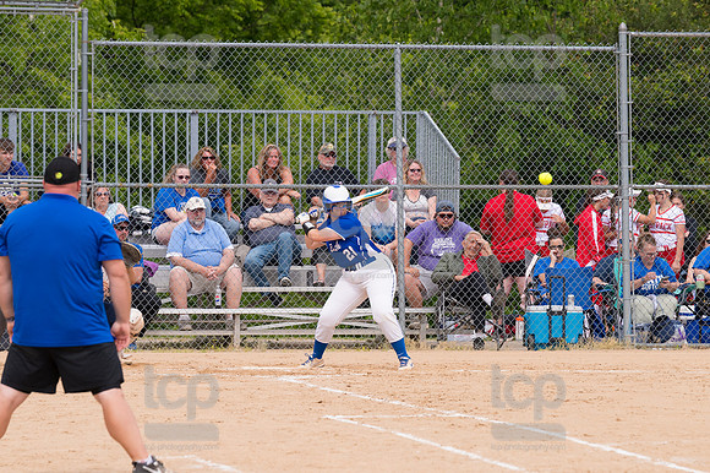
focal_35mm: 292
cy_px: 236
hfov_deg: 7.1
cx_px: 355
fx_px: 5755
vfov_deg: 4.7
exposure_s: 1/1600
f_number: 5.6
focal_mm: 195
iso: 320
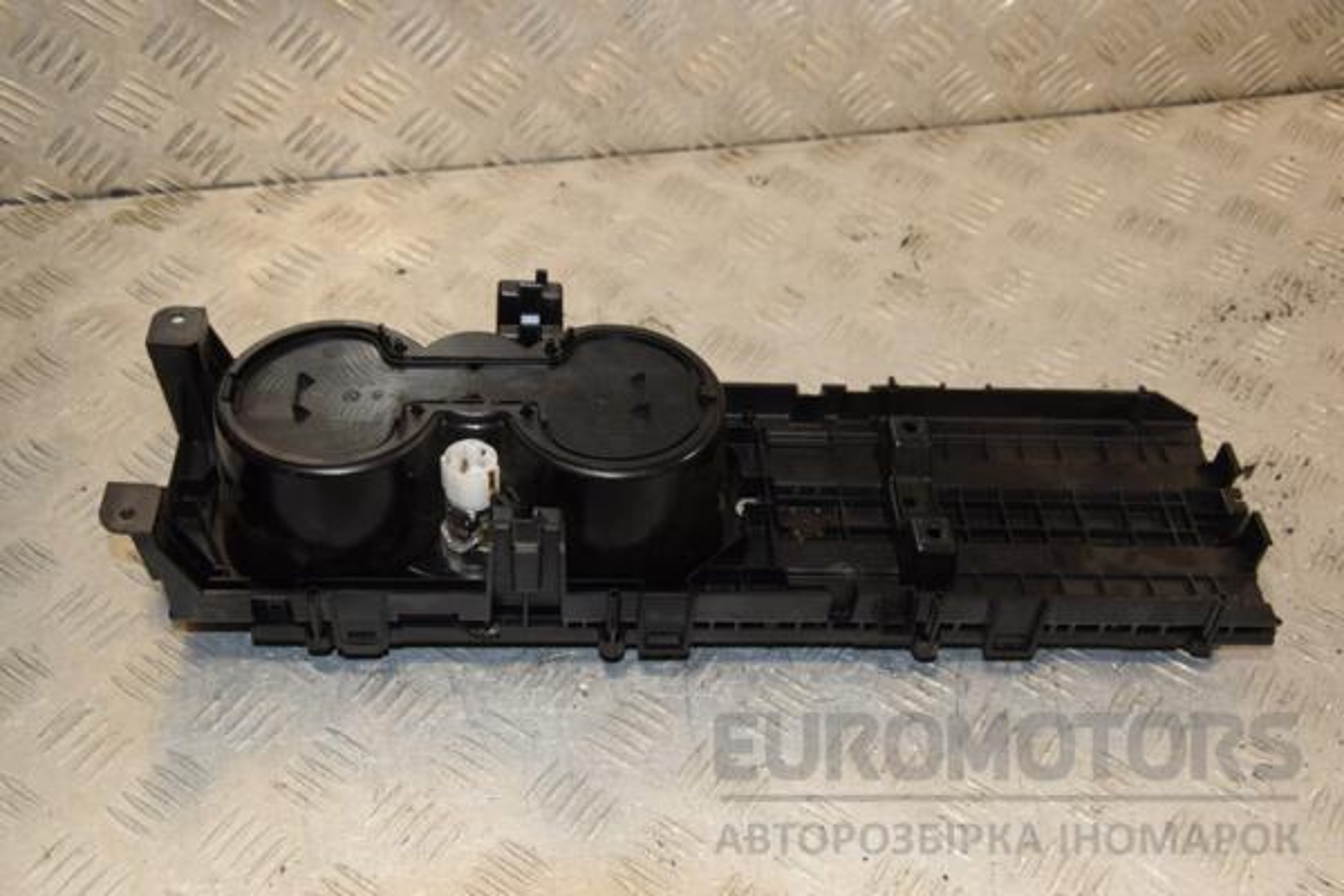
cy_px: 448
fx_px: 1680
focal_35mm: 45
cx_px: 672
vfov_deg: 29.9
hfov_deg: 43.6
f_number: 6.3
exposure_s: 1/200
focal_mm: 30
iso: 800
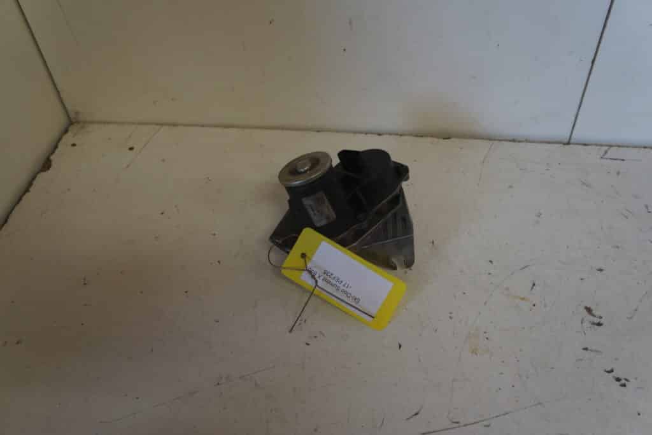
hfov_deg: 59.5
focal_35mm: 32
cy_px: 218
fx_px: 571
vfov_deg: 41.7
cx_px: 326
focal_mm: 21
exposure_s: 1/60
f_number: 4
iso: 400
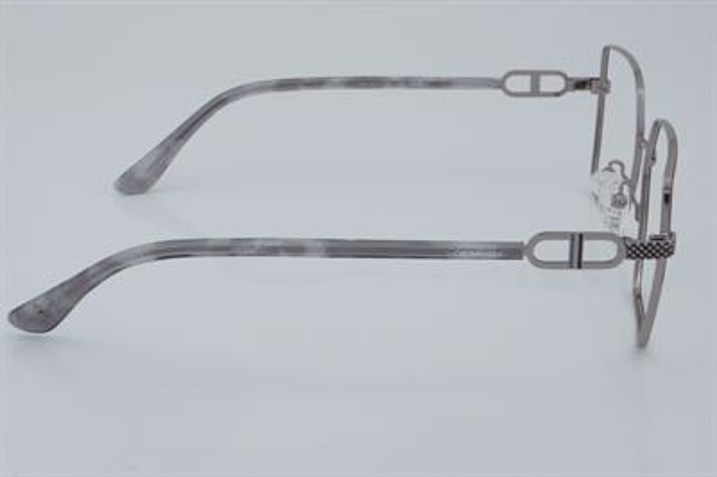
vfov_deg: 18.2
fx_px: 1492
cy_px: 238
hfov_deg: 27.0
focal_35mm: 75
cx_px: 358
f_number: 32
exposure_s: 1/4
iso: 100
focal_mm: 50
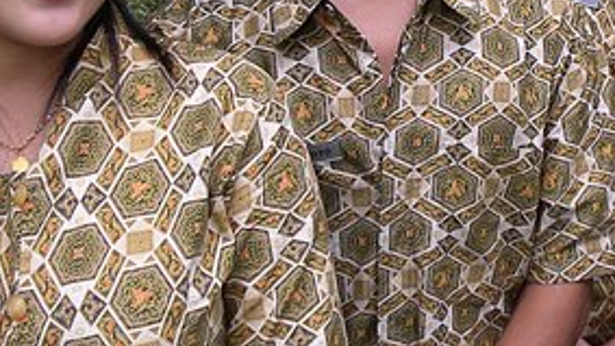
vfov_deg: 14.7
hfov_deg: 25.4
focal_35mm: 80
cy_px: -35
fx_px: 1304
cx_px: 591
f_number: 2.8
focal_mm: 4.6
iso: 100
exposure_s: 1/60
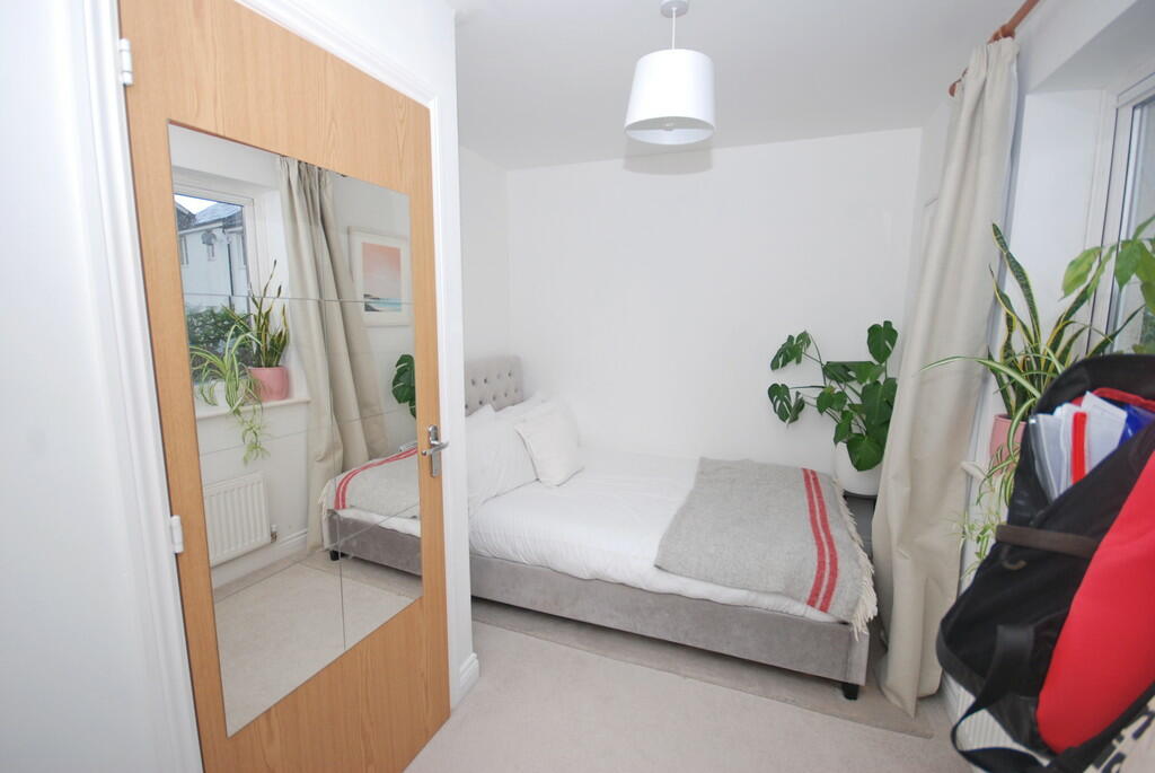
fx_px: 482
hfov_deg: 100.3
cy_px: 386
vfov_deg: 77.5
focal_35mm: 15
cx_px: 578
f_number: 4
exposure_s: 1/60
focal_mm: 10
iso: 200
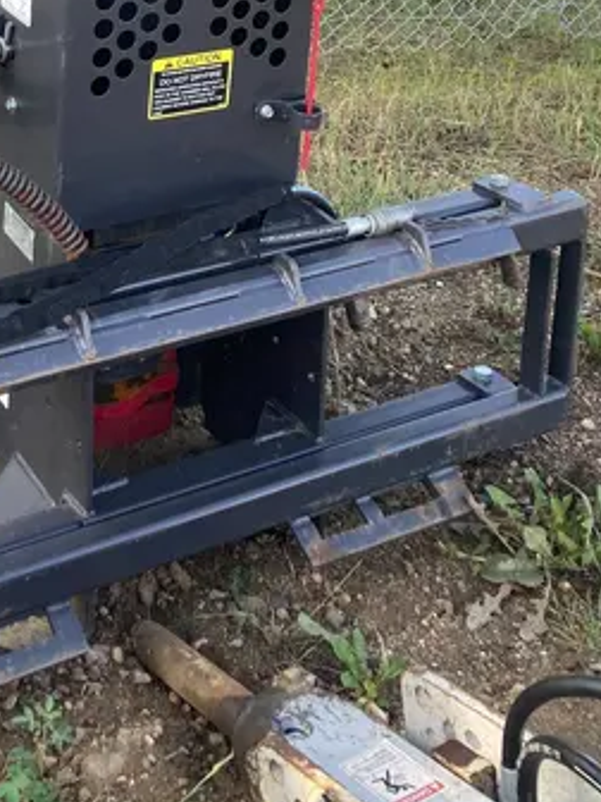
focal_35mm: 61
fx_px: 1412
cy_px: -61
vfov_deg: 28.9
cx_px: 50
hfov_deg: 23.3
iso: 20
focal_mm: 3.99
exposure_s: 1/237
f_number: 1.8
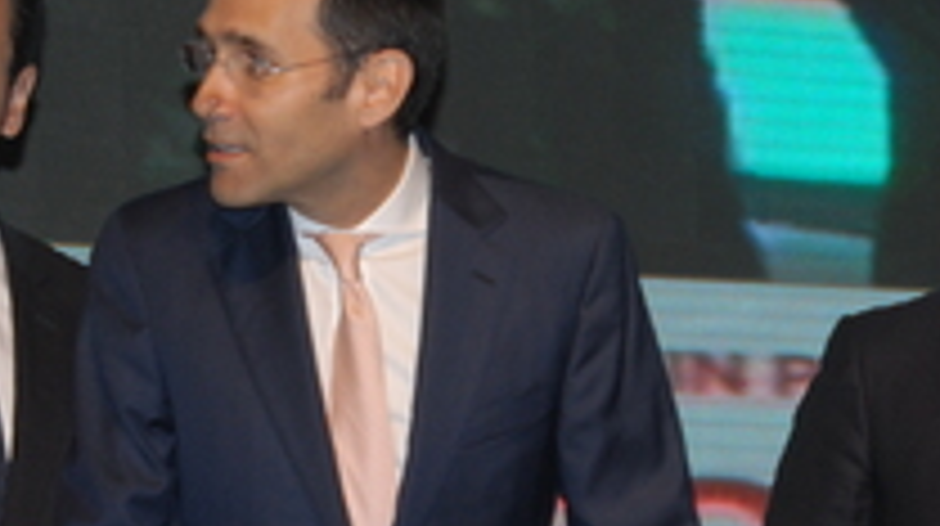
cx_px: 387
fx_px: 5403
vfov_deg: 5.6
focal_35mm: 217
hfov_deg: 9.9
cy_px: 479
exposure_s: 1/60
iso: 400
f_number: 4.8
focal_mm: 60
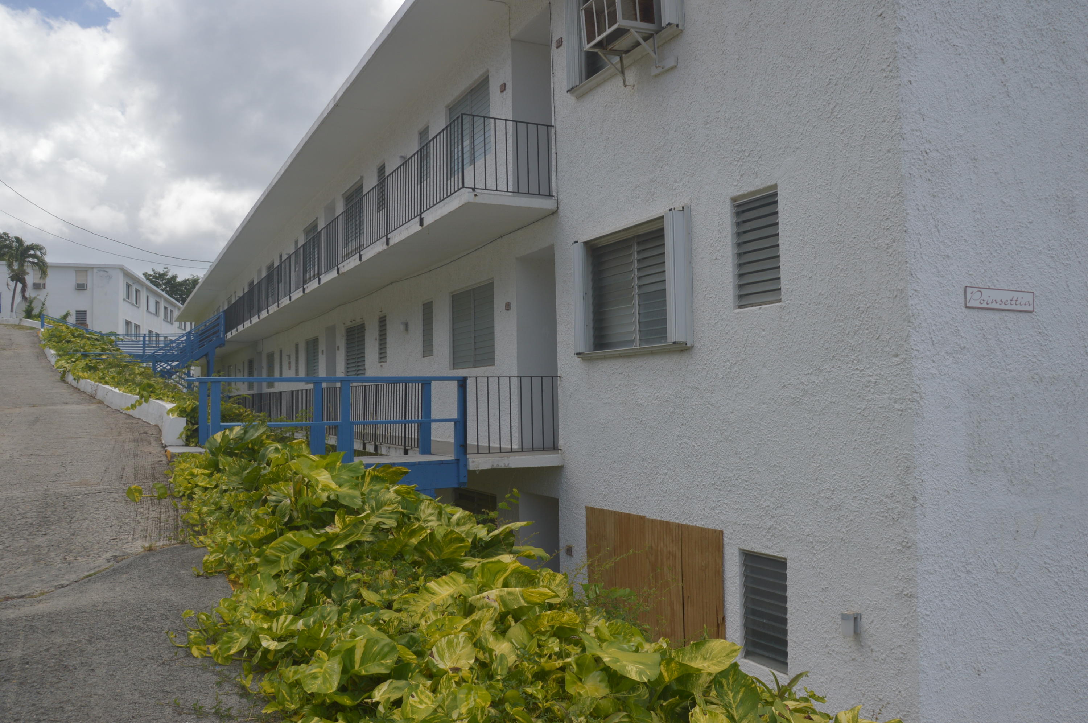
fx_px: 815
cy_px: 362
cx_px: 544
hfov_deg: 67.4
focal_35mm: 27
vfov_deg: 47.8
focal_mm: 18
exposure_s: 1/160
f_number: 10
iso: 100
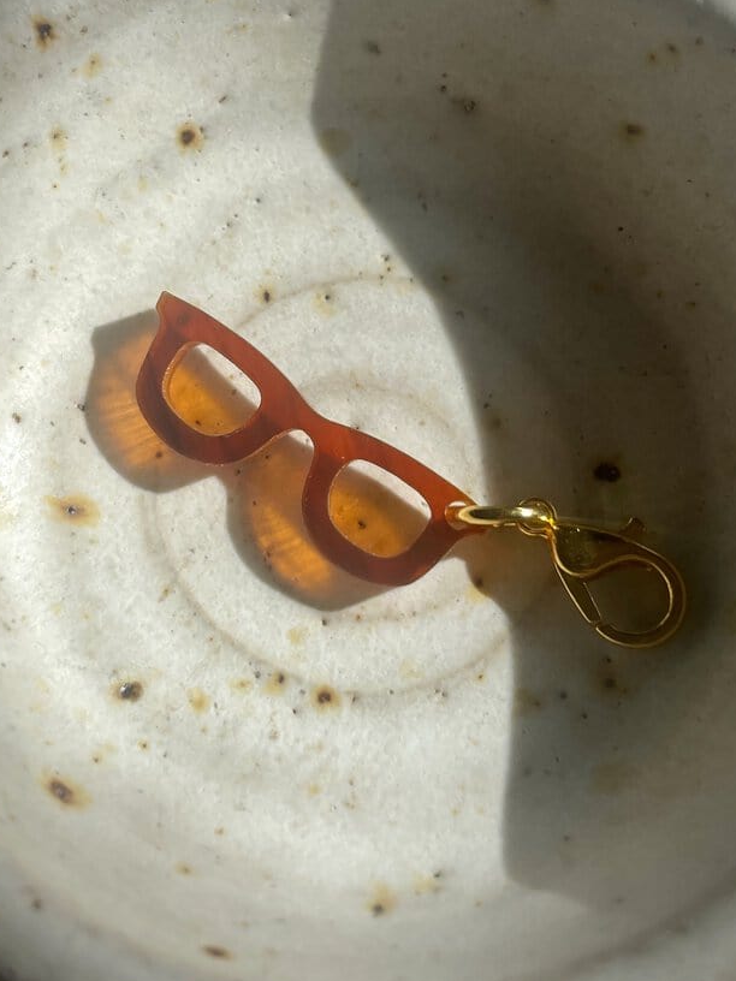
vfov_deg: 37.1
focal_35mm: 51
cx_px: 320
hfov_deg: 28.5
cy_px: 322
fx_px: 1446
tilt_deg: -66.0
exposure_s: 1/2174
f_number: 1.6
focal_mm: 4.2
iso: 32
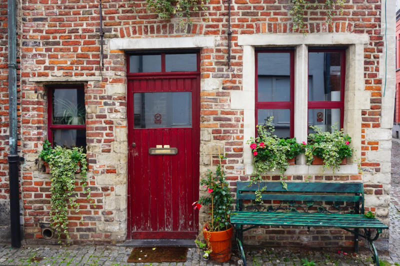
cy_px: 133
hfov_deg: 59.5
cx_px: 200
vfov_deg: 41.6
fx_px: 350
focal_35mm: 32
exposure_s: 1/60
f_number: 5
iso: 100
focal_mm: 21
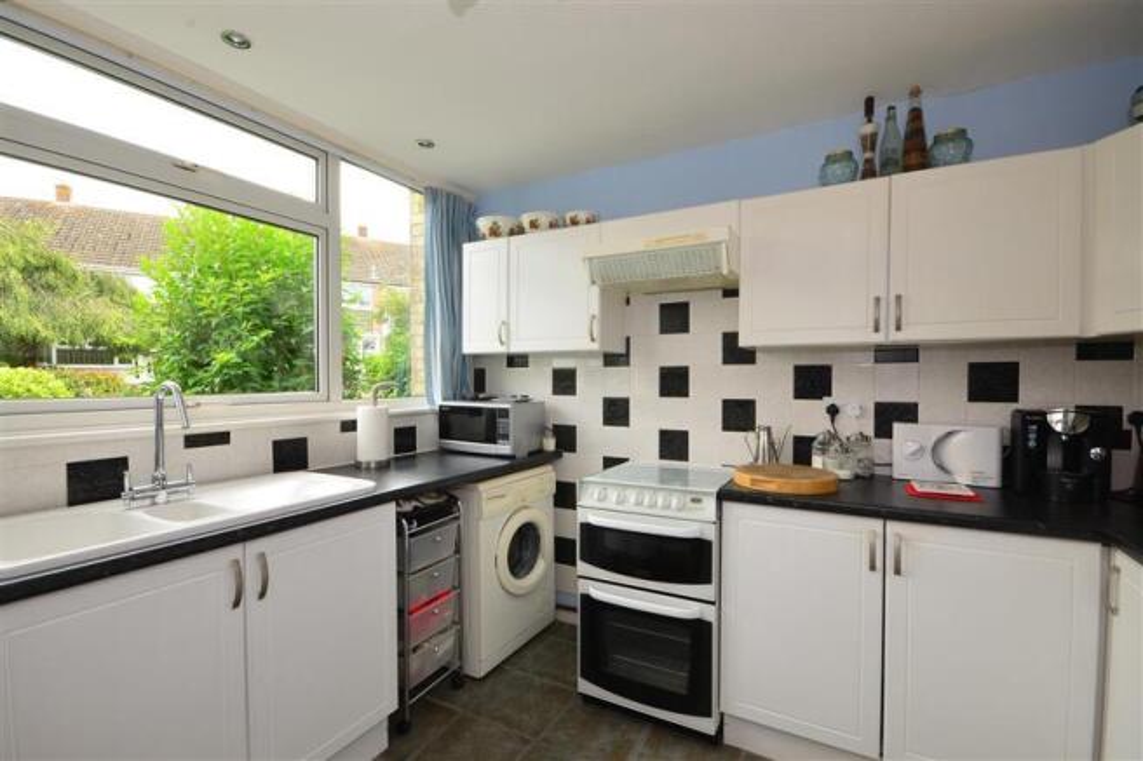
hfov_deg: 100.4
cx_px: 572
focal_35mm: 15
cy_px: 380
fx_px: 476
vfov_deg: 77.3
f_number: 11
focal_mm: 10
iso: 200
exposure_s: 1/8
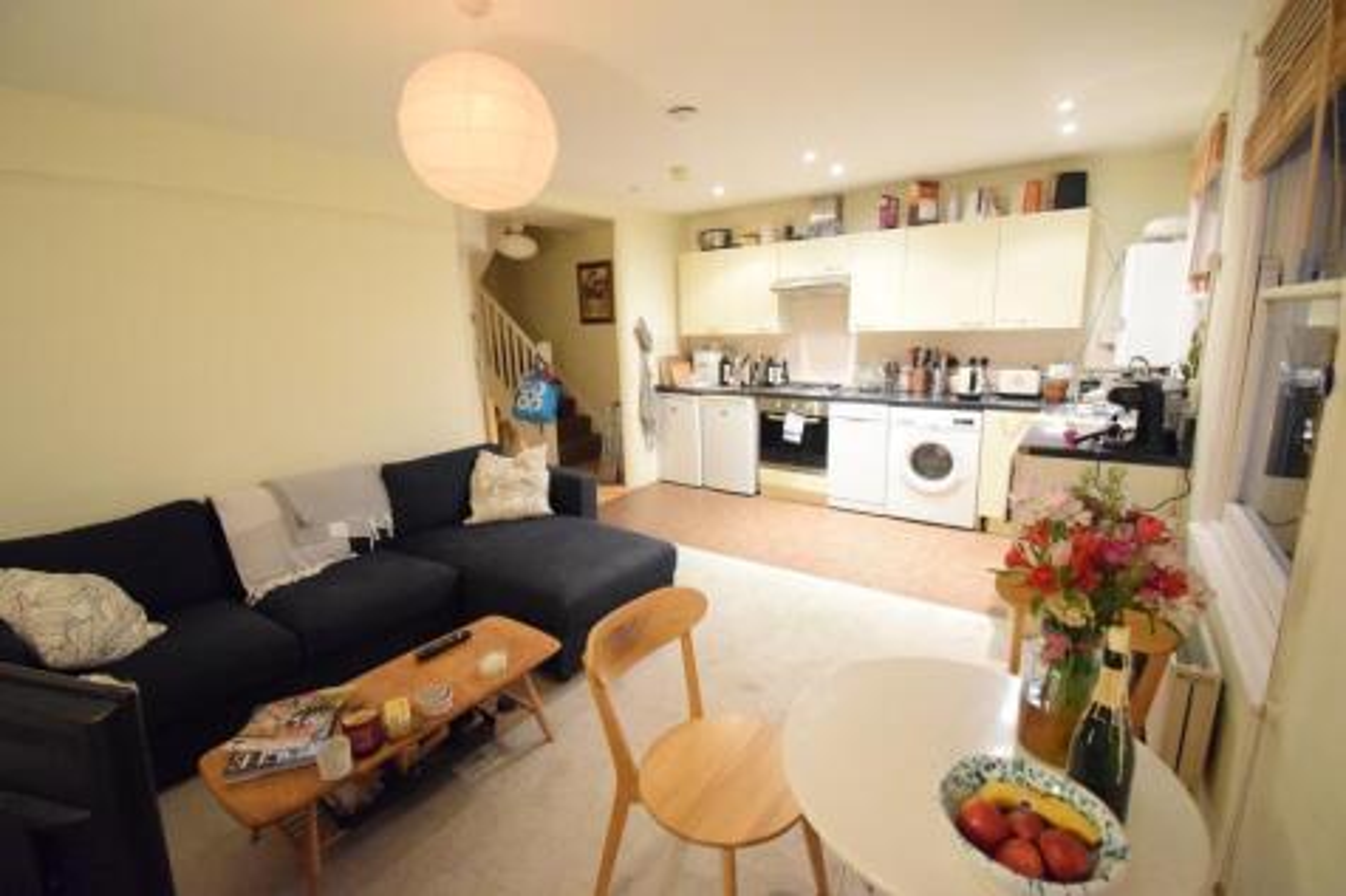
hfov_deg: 100.4
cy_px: 448
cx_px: 673
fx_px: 561
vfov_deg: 77.3
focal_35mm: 15
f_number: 4.5
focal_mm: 10
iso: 6400
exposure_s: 1/50
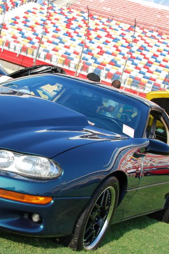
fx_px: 514
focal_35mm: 73
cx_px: 26
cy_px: 129
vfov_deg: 27.7
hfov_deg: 18.4
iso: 200
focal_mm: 32
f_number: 10
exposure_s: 1/200
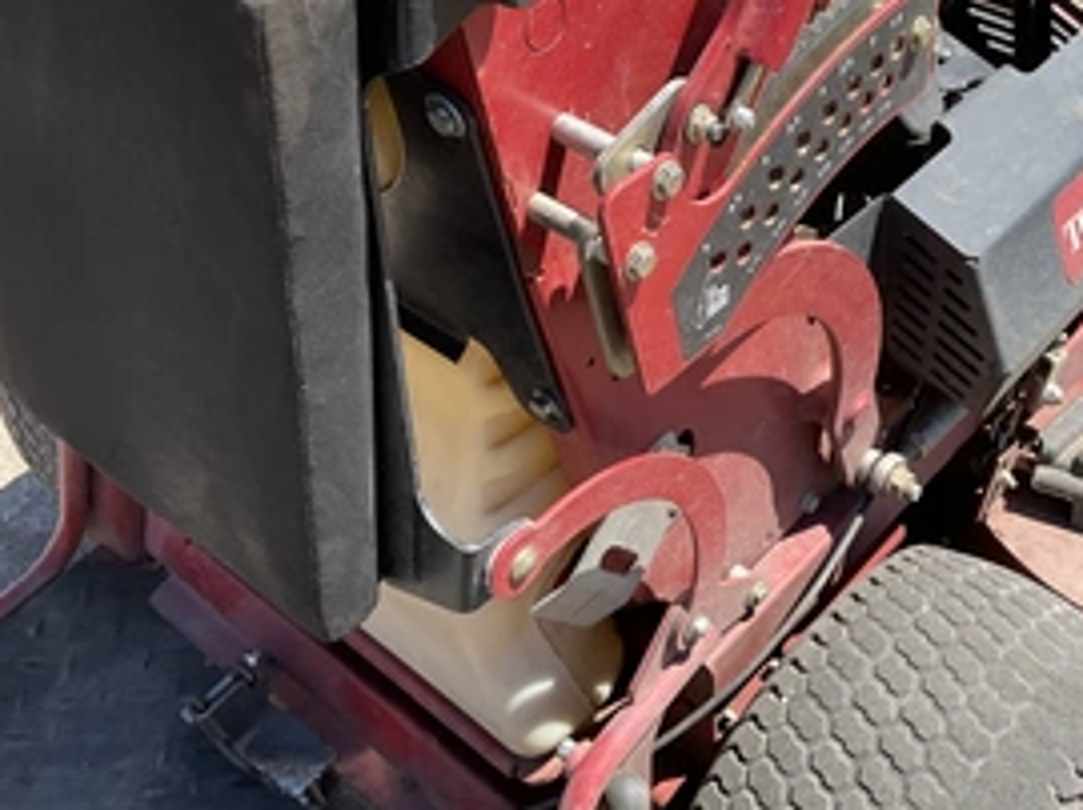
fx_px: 1344
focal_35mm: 43
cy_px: 385
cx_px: 726
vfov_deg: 33.5
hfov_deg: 43.2
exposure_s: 1/855
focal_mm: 3
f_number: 1.8
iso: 25
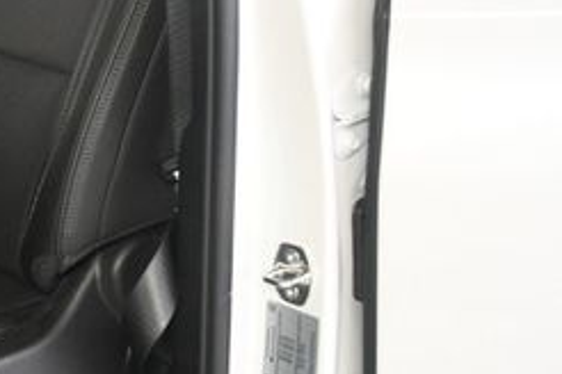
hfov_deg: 23.6
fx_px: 1218
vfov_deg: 17.2
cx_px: -123
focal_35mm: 78
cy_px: 30
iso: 100
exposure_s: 1/160
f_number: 3.5
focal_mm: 20
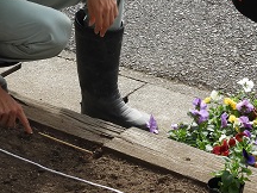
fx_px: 1099
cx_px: 226
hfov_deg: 13.2
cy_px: 51
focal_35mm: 148
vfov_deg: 10.0
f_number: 4
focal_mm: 9
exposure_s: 1/320
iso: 100
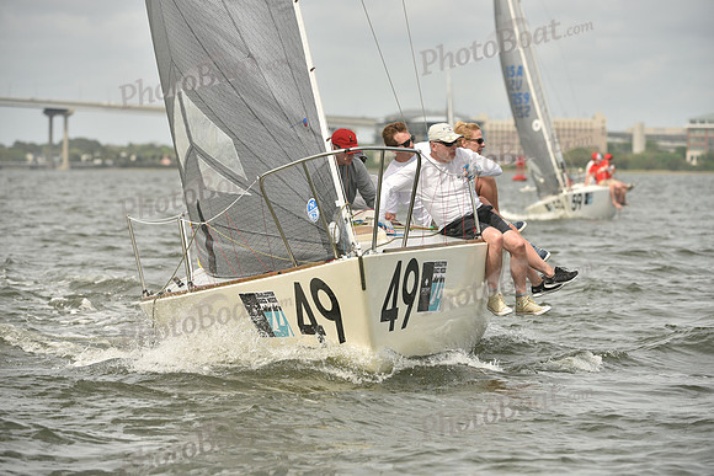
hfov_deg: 10.3
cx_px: 357
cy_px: 238
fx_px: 3967
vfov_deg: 6.9
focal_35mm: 200
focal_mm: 200
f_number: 5.6
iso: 320
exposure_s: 1/1600
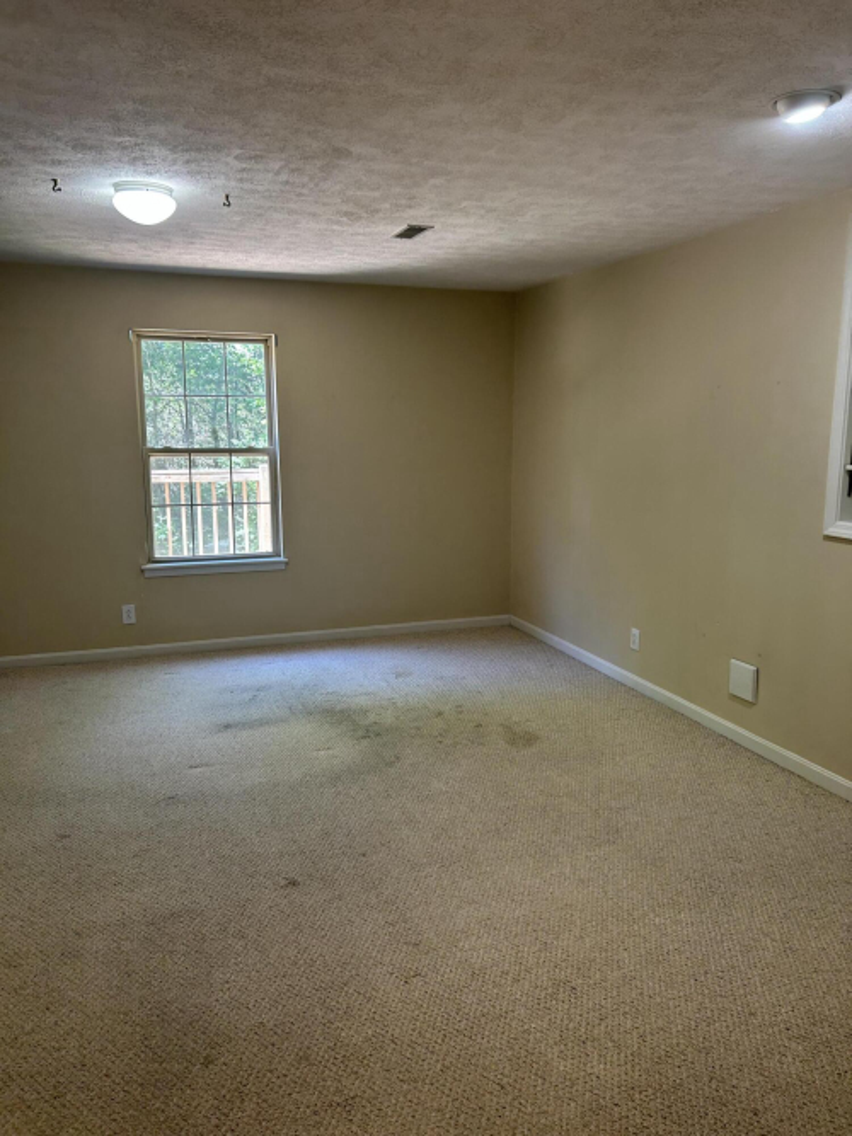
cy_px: 568
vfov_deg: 67.3
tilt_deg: -10.3
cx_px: 426
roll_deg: +0.0
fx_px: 854
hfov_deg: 53.0
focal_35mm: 26
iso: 80
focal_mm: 5.7
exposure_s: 1/60
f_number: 1.5
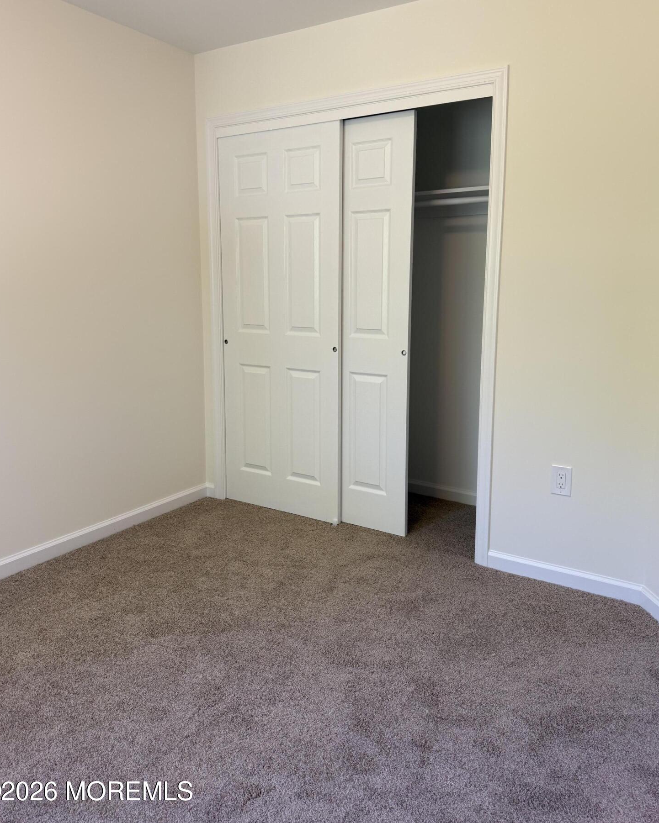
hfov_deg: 54.9
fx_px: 634
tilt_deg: -7.3
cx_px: 322
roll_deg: -0.8
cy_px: 376
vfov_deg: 65.9
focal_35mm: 26
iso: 100
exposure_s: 1/121
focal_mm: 6.76
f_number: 1.78
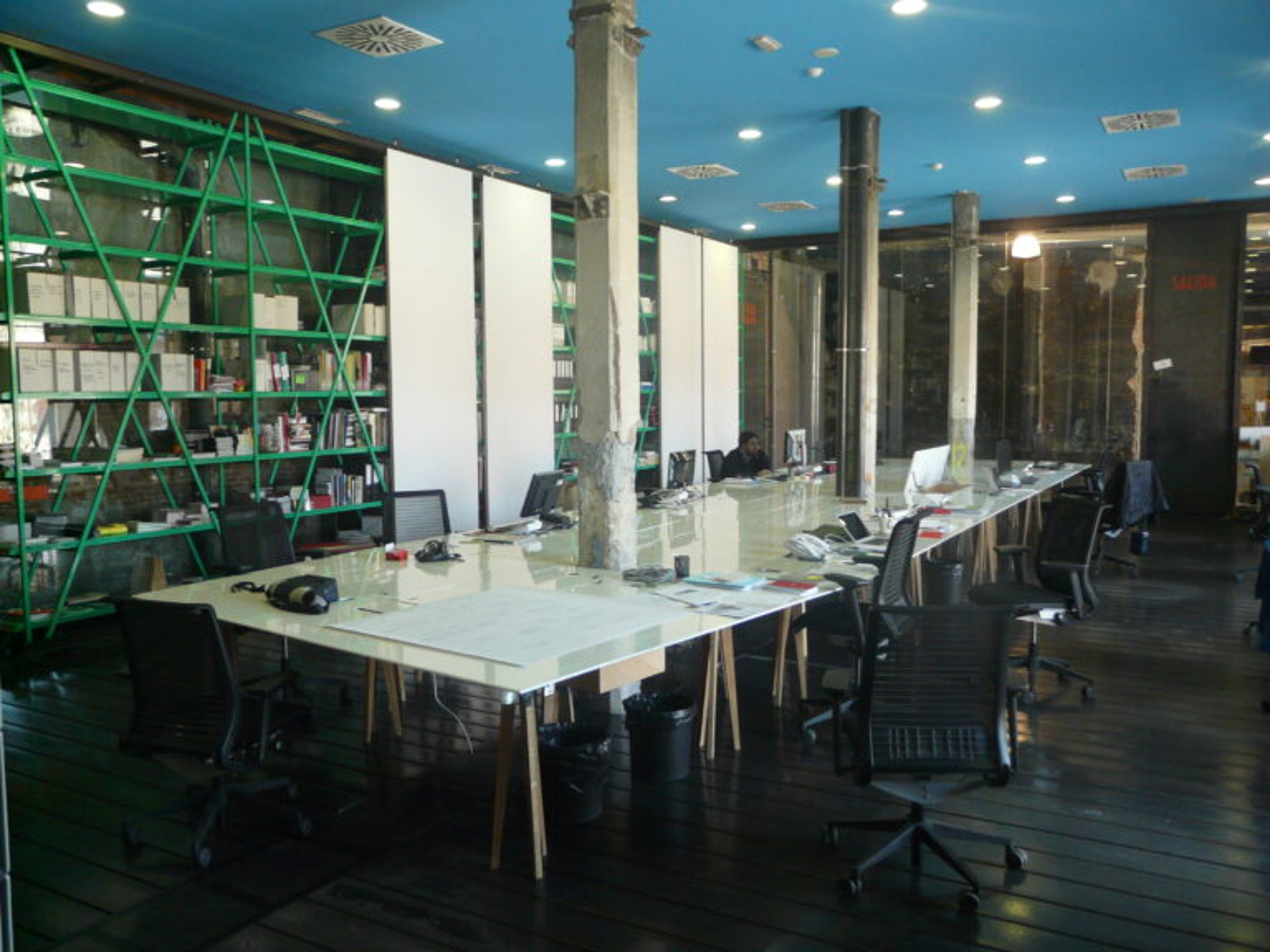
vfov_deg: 49.7
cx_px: 635
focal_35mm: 28
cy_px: 476
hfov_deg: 63.4
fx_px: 1027
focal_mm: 4.6
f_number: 2.8
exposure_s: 1/25
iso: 200
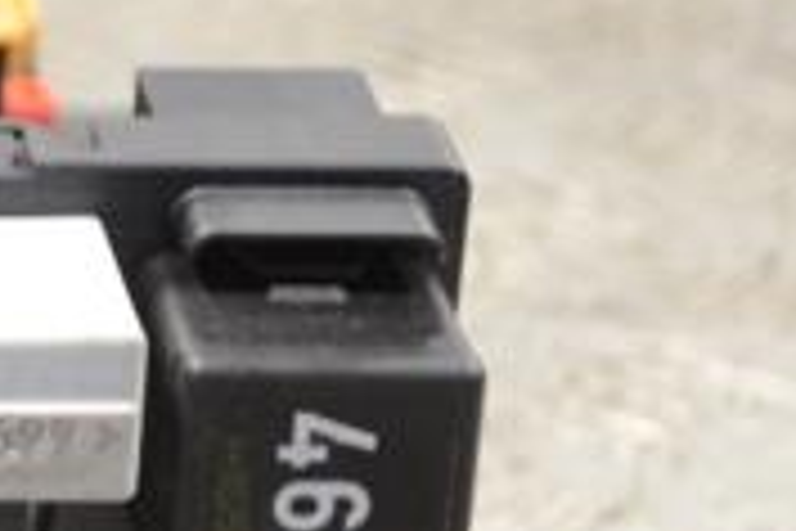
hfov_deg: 9.3
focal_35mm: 213
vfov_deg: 6.4
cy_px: 418
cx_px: -544
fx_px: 4709
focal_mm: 42
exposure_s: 1/30
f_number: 5.3
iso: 450
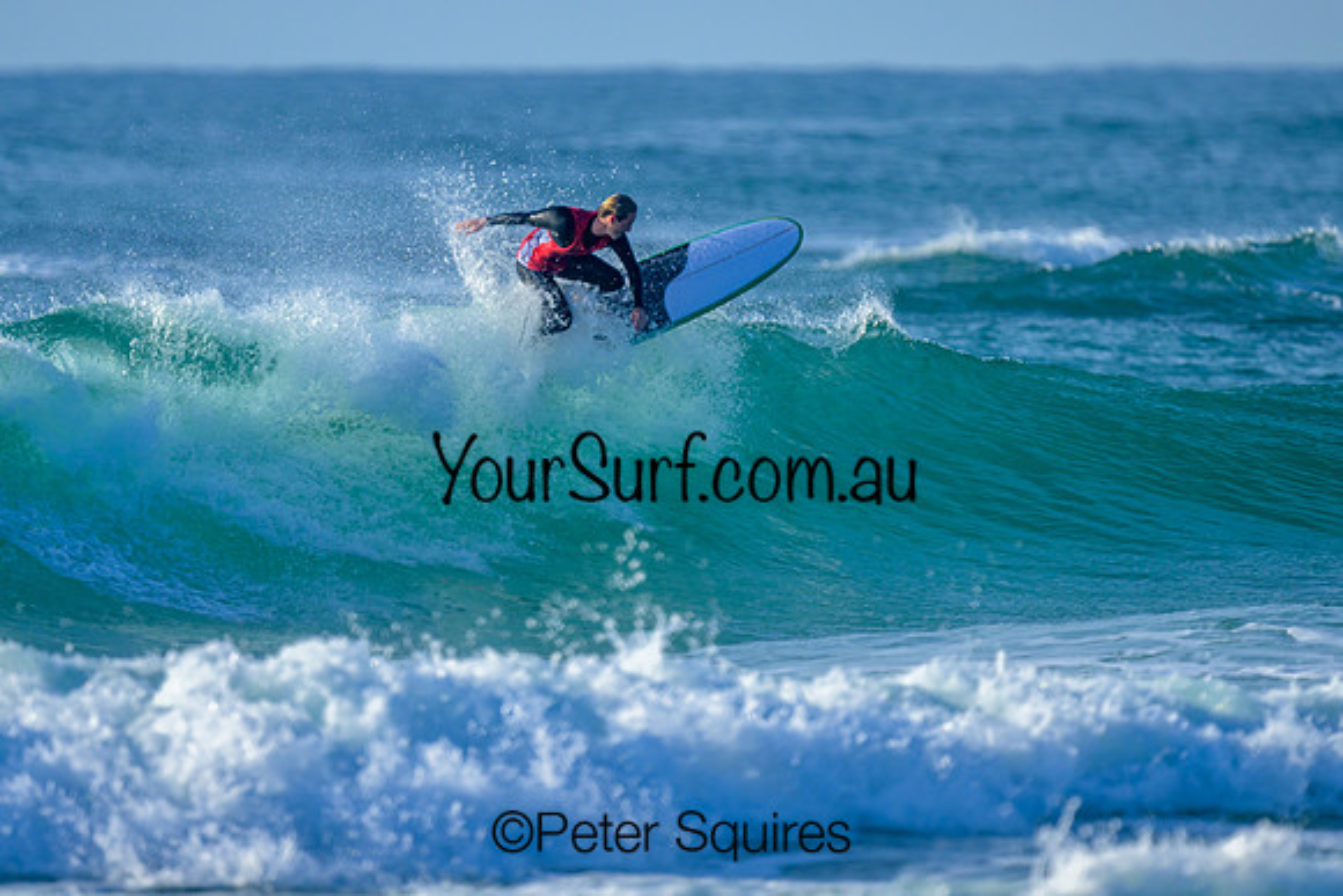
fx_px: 41043
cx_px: 547
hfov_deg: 1.9
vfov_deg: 1.3
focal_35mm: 1100
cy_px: 392
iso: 320
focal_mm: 800
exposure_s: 1/2000
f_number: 6.3
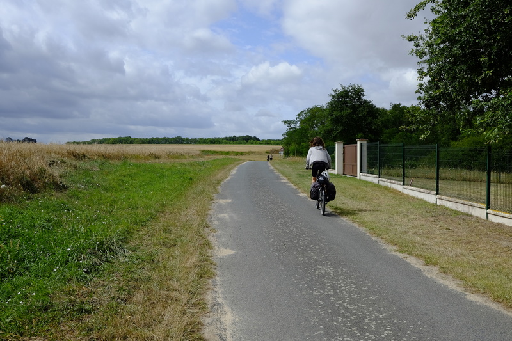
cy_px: 170
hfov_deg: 54.4
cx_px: 256
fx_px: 498
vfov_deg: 37.8
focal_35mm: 35
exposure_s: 1/160
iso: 400
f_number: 11
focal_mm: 23
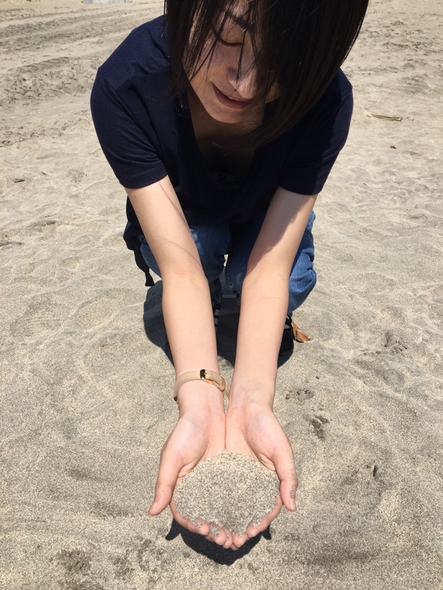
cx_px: 222
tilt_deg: -33.7
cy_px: 295
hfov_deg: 48.2
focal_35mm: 29
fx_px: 495
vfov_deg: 61.7
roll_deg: +1.5
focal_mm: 4.15
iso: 25
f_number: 2.2
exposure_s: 1/2564
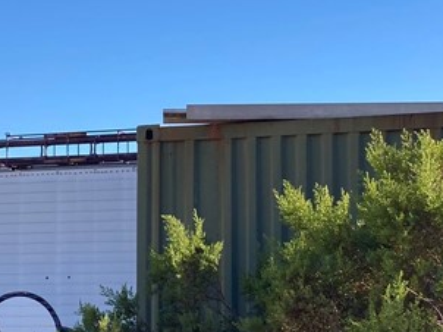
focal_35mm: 95
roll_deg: -0.7
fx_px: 1215
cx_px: 136
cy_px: 229
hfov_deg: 20.6
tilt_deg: +4.3
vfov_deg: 15.5
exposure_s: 1/1245
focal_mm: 3.99
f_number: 1.8
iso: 20
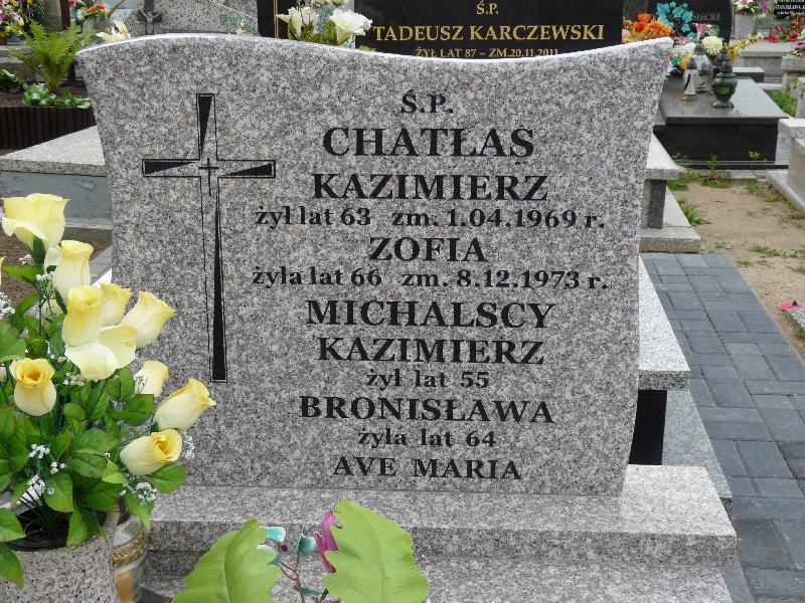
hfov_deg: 38.9
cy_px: 302
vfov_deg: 29.7
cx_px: 402
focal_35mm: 49
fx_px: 1140
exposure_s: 1/200
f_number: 4
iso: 100
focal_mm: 8.7
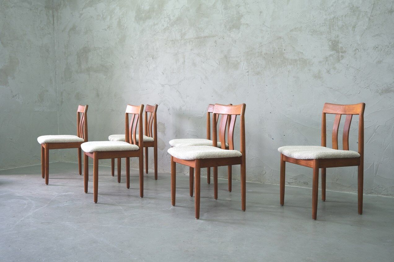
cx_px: 197
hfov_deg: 57.2
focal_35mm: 33
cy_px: 131
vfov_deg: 40.0
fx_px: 361
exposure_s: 1/30
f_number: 4
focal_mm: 22.3
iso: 1000
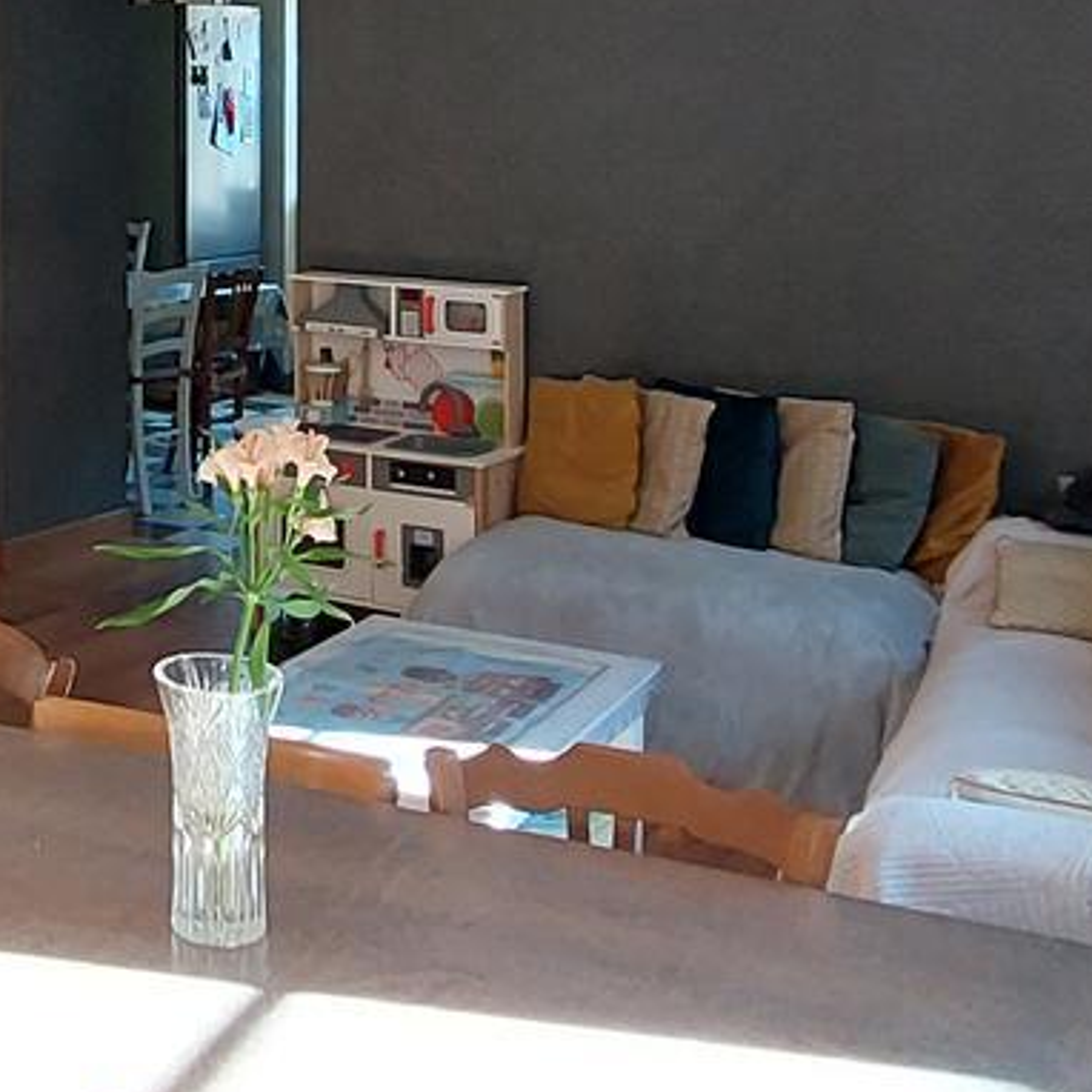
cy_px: 126
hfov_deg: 29.6
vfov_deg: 31.4
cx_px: -103
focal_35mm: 52
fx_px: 1856
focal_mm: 1.74
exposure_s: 1/50
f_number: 2.2
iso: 100
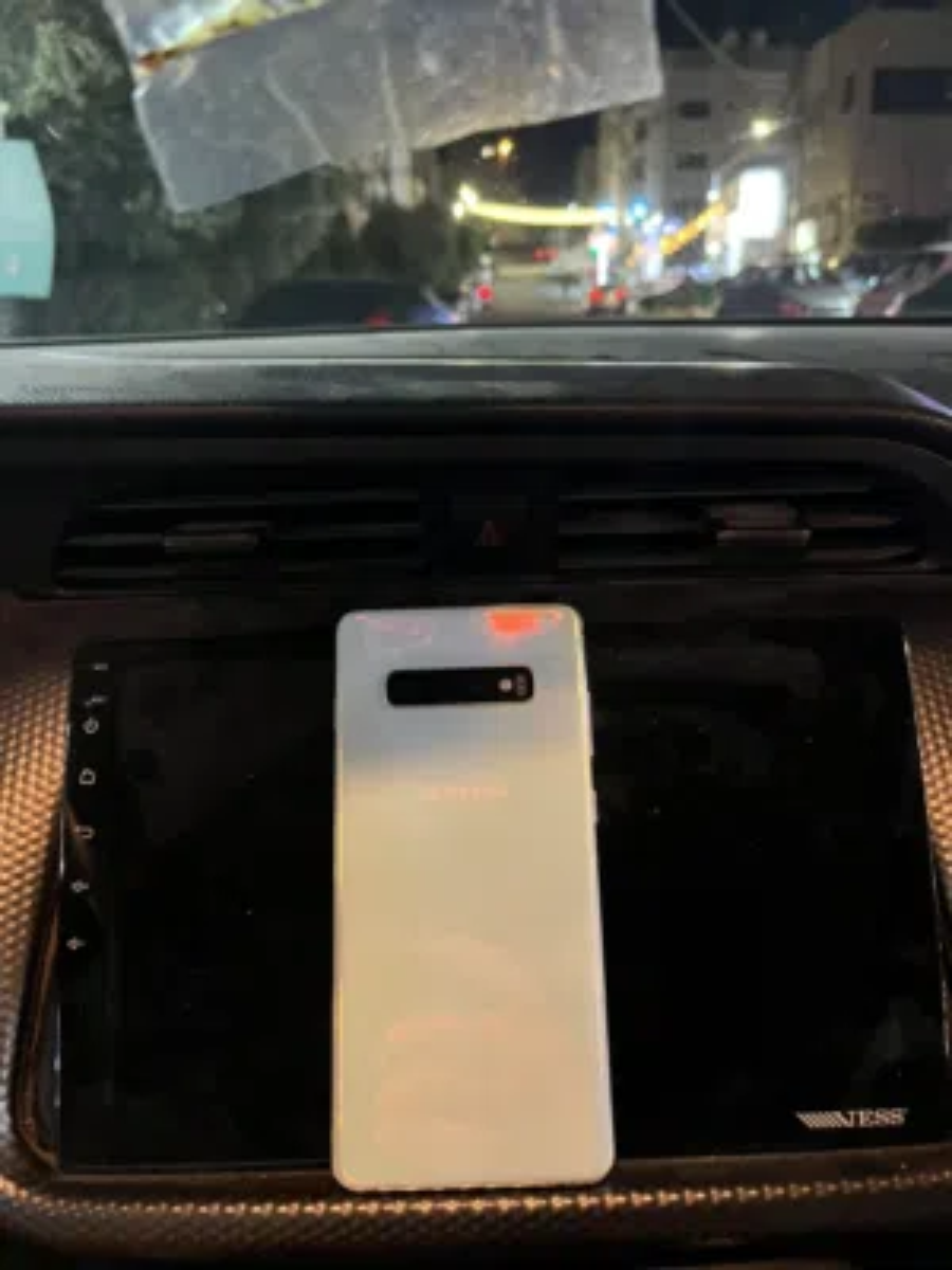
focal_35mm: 26
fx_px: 953
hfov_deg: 53.1
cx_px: 476
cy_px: 635
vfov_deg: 67.3
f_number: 1.6
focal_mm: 5.1
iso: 500
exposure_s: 1/25
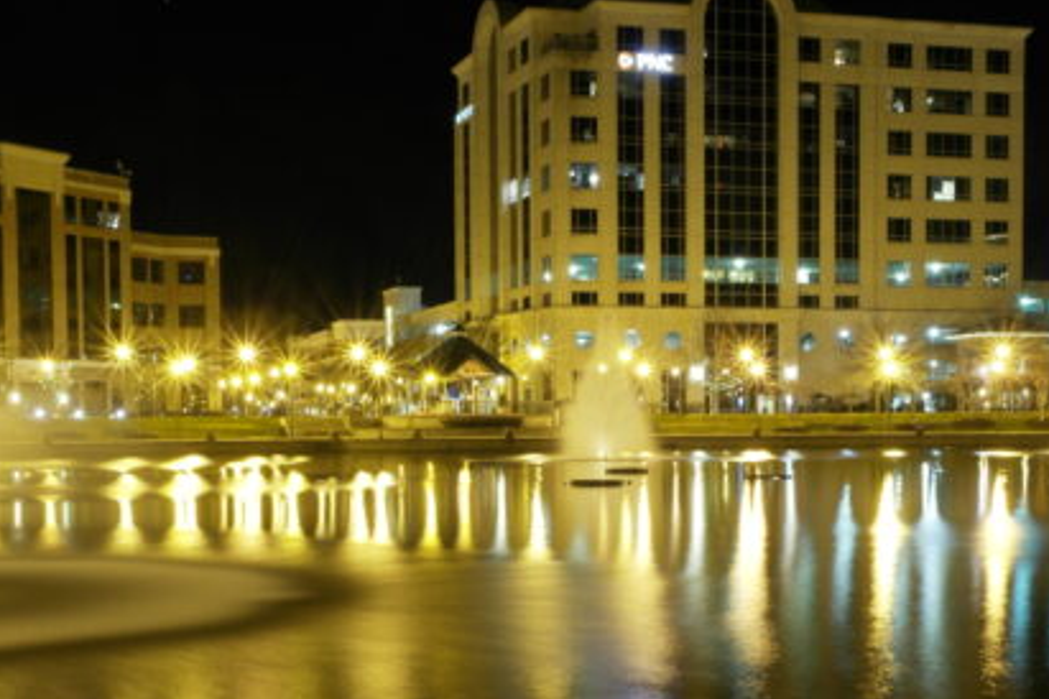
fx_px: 1632
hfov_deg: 35.6
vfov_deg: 24.0
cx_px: 526
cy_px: 503
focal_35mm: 56
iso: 200
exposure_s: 30
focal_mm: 20
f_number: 22
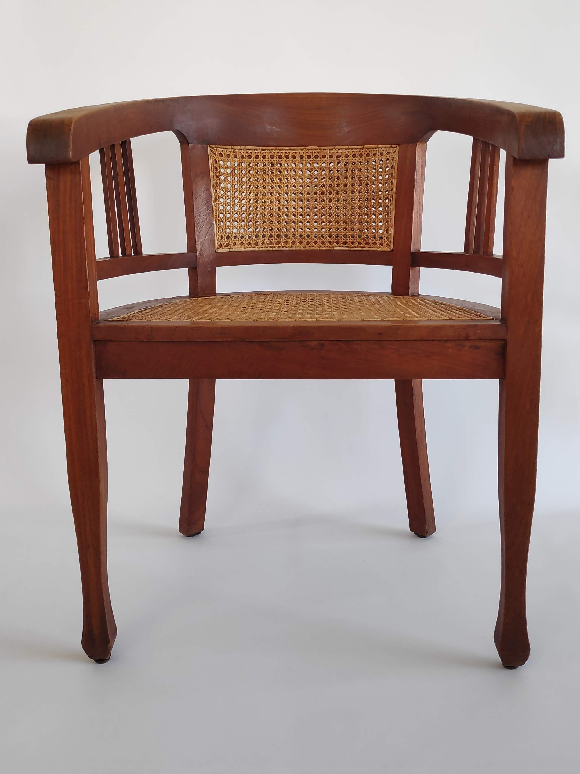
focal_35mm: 28
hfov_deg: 49.7
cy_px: 332
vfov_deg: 63.2
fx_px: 626
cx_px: 295
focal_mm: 3.94
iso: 314
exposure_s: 1/100
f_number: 1.9
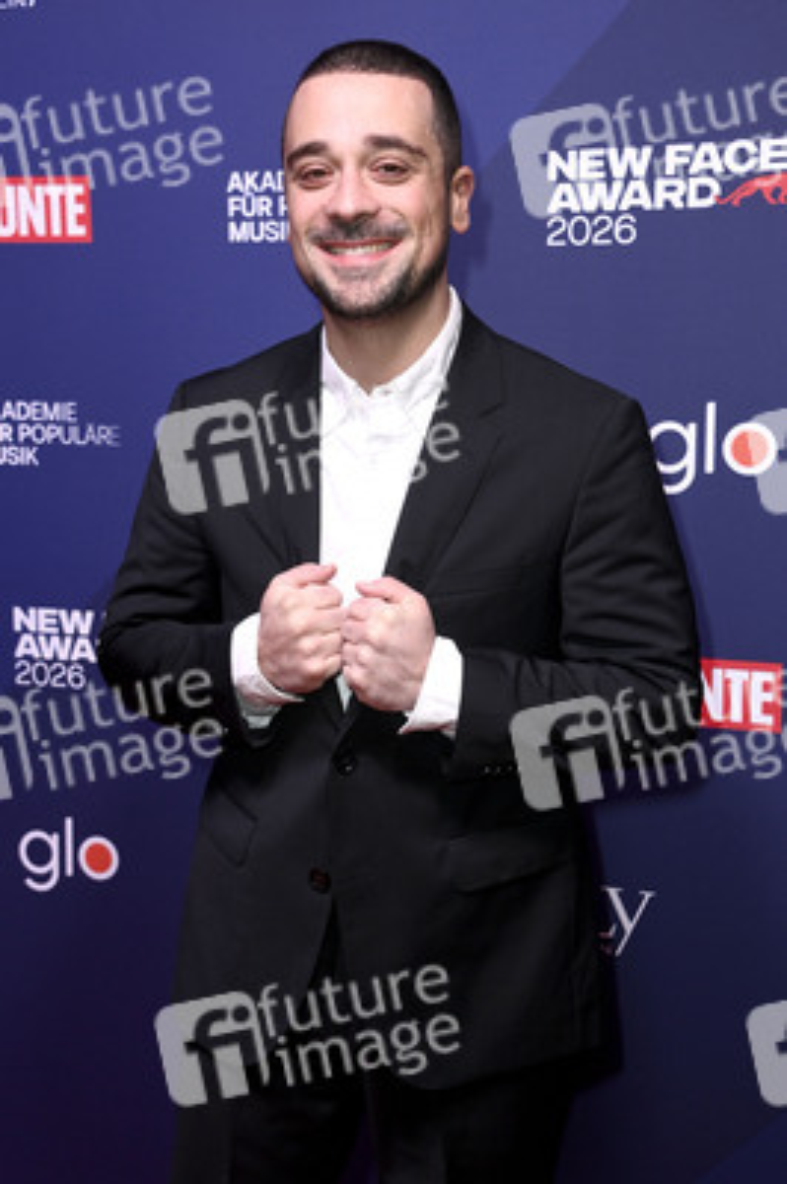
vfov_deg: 36.3
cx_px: 394
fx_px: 1807
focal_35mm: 55
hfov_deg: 24.6
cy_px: 592
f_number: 5.6
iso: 1000
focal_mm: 55
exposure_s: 1/250
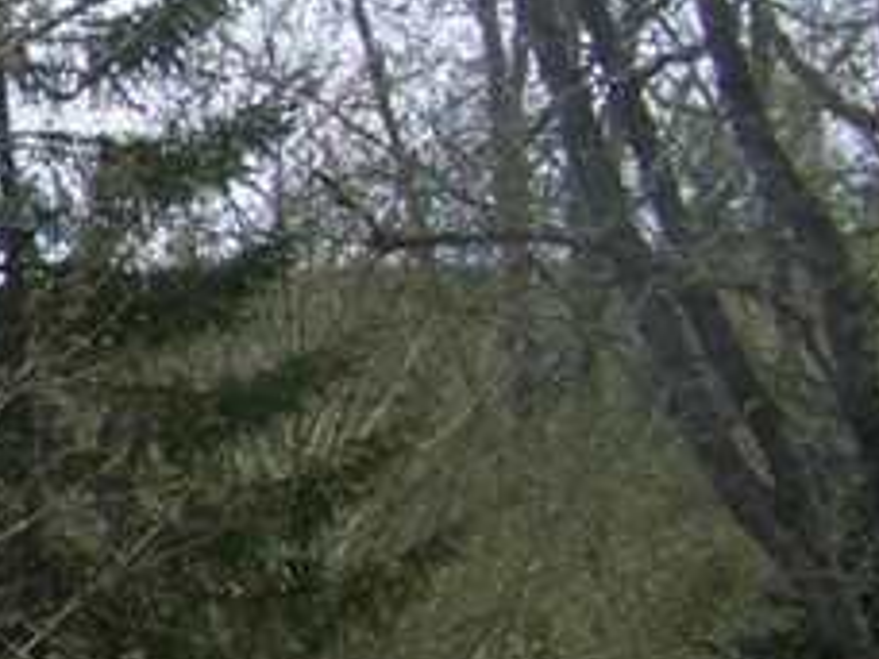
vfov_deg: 8.7
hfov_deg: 10.3
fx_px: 4342
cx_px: -1076
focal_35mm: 171
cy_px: 474
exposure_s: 1/250
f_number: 4
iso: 64
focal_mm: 6.3
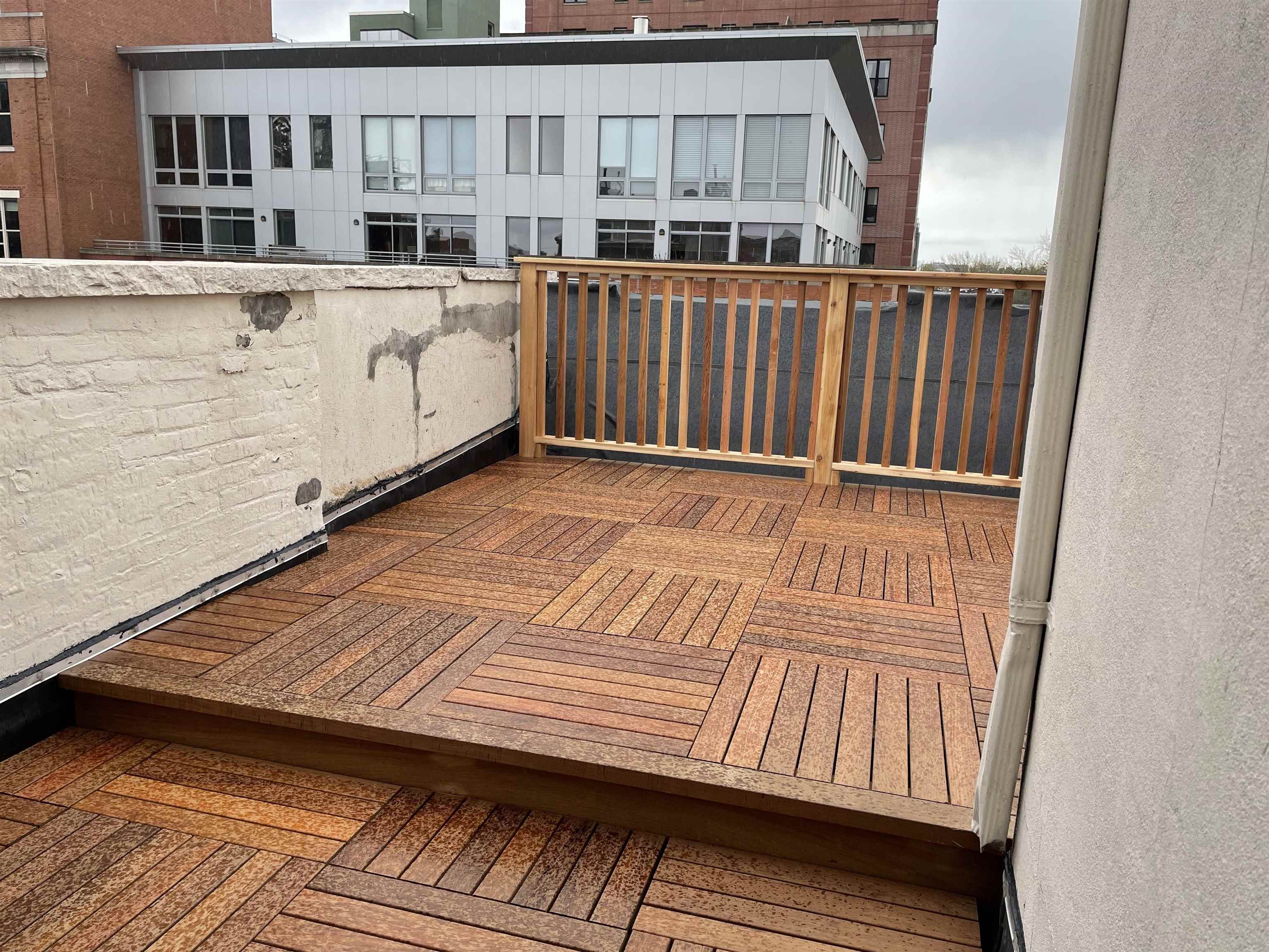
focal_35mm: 26
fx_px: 953
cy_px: 476
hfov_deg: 67.3
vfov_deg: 53.1
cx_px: 634
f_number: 1.6
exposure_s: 1/318
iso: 32
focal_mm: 4.2
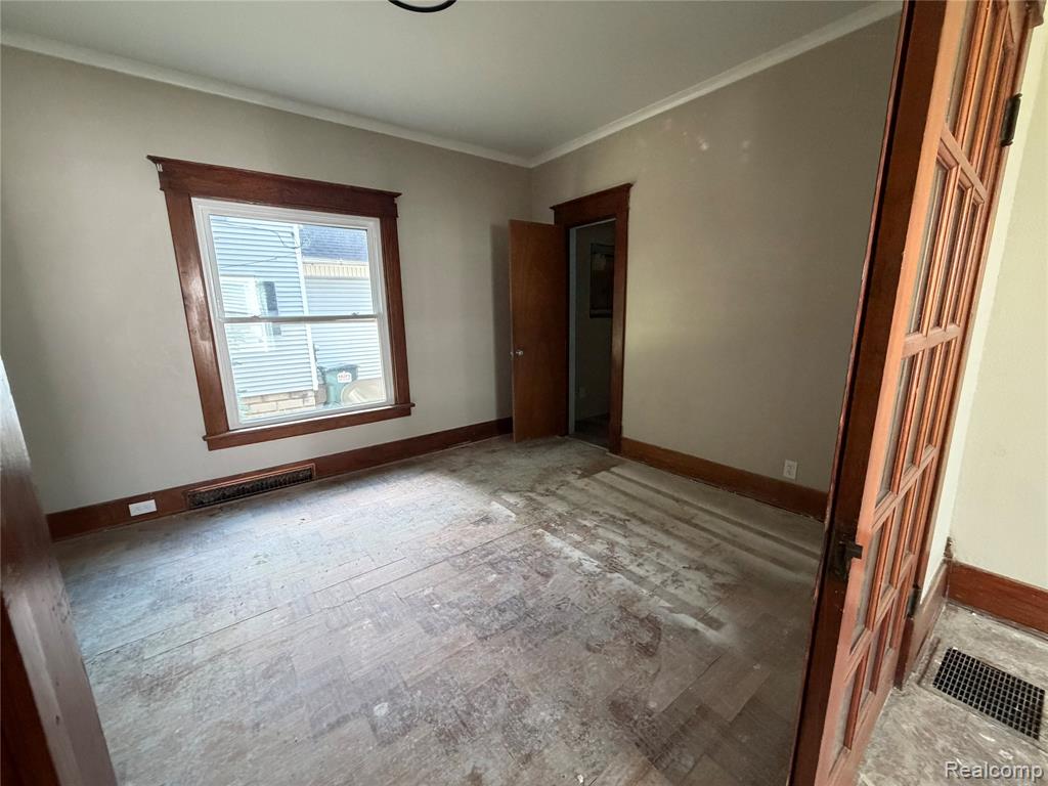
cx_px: 524
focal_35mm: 14
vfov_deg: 85.7
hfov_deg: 102.1
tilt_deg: -10.7
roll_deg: +1.7
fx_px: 424
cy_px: 393
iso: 500
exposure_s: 1/60
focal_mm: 2.22
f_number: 2.2
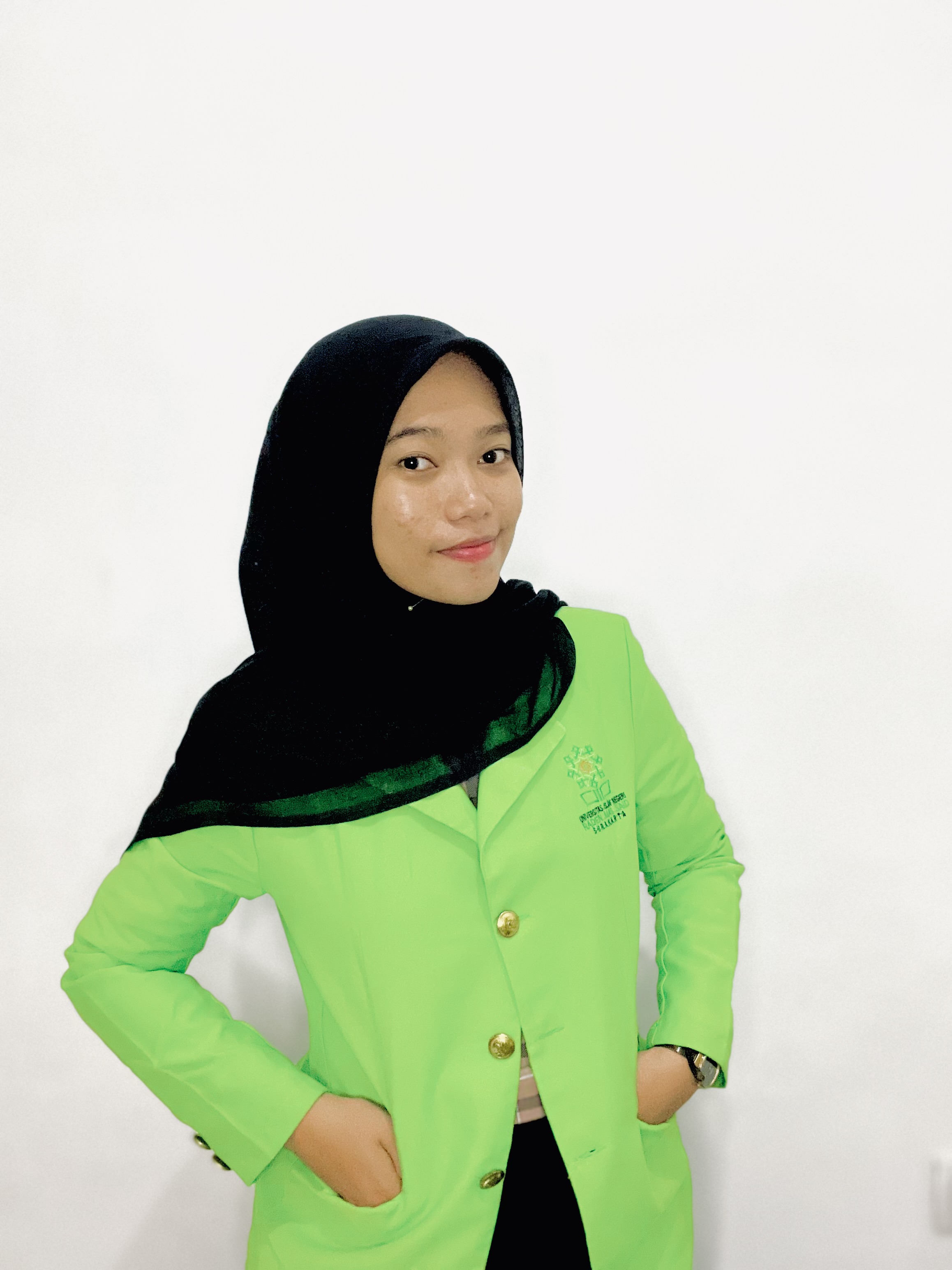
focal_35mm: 30
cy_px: 635
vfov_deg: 60.0
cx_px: 476
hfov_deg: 46.8
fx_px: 1100
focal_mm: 2.71
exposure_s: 1/25
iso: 500
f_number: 2.2
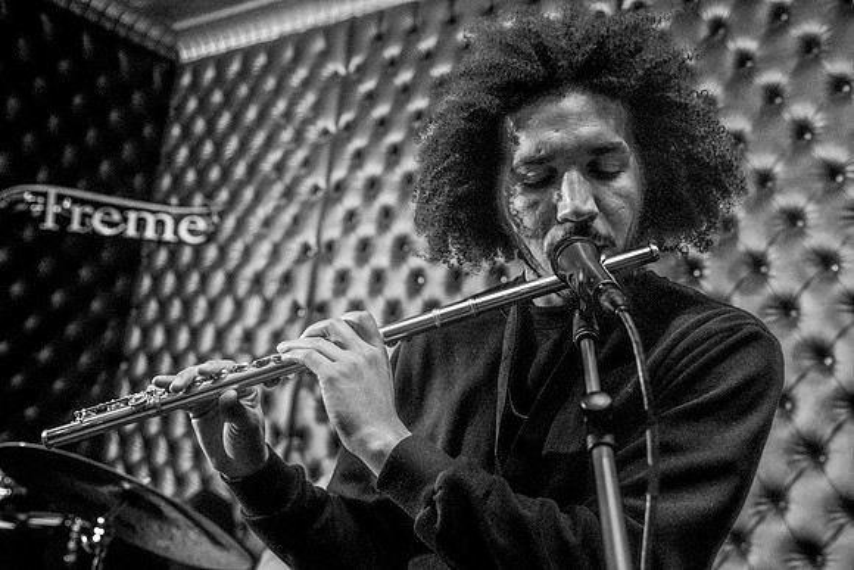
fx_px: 1044
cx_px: 427
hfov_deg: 44.5
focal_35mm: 44
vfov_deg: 30.5
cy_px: 285
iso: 6400
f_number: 4
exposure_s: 1/200
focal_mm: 44
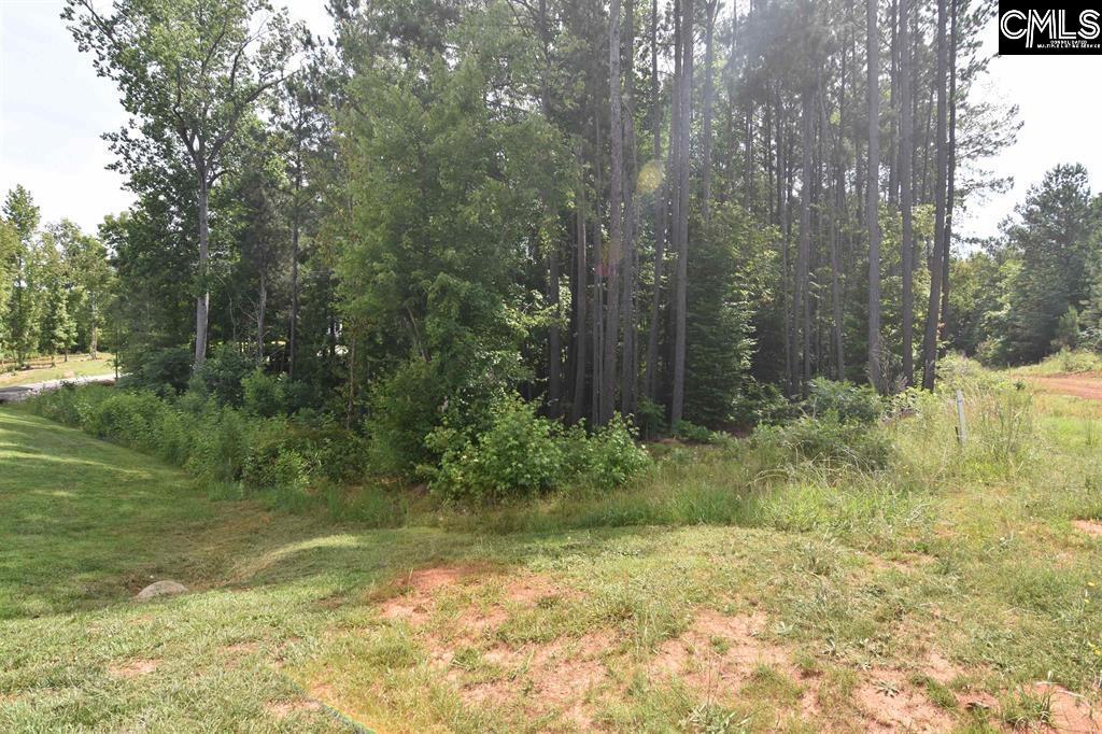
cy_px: 367
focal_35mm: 16
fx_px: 505
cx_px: 551
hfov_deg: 95.0
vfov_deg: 72.0
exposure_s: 1/500
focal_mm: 11
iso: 450
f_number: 8
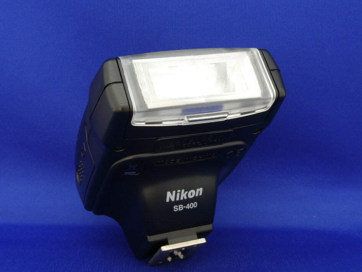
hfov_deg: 40.4
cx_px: 159
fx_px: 492
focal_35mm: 47
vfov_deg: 30.9
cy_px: 153
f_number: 8
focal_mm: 6.7
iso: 100
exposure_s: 1/1.3
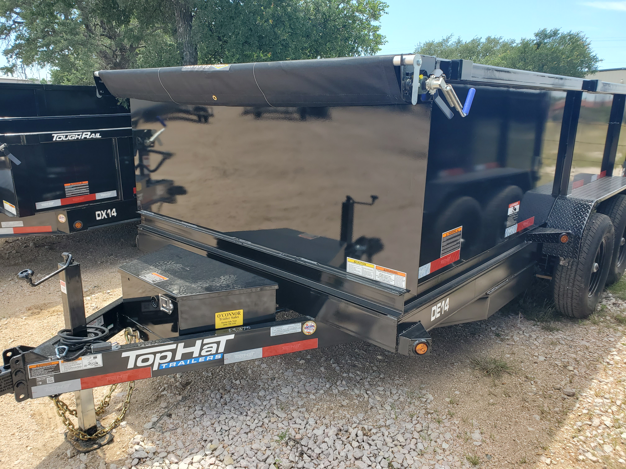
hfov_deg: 67.3
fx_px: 470
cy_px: 234
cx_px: 313
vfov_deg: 53.1
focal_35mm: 26
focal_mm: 4.3
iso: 50
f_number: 2.4
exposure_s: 1/591
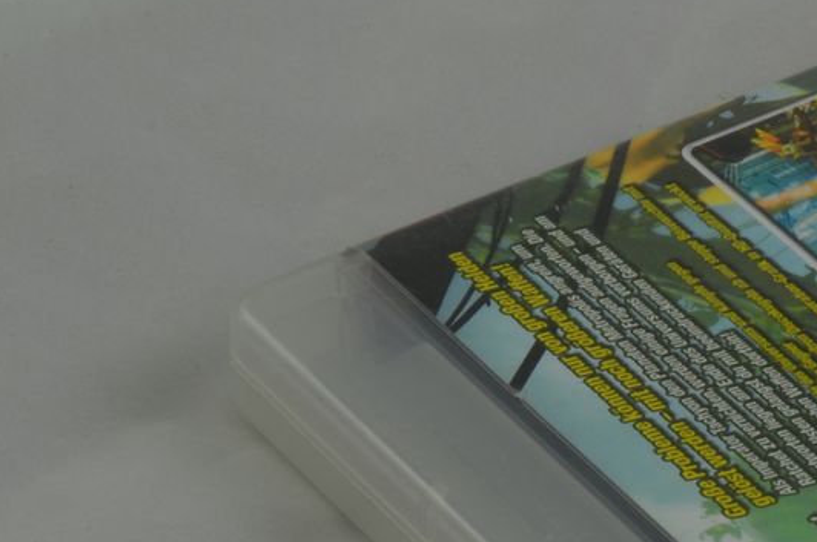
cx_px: 1229
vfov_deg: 6.7
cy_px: 503
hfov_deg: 9.8
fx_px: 4600
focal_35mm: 203
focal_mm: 40
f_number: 20
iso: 100
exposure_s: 1/4
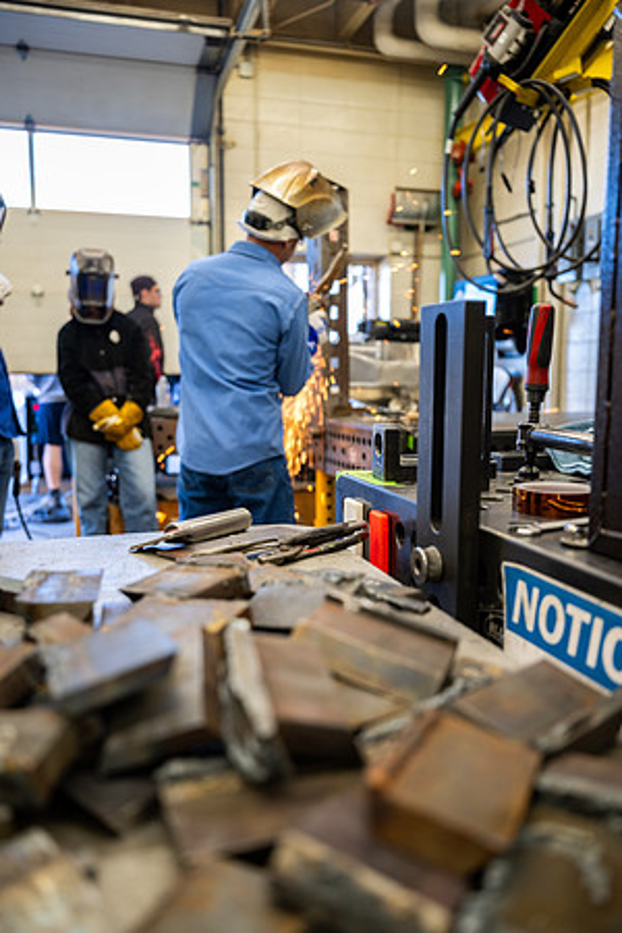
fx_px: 777
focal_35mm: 30
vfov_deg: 61.9
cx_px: 311
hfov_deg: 43.6
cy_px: 466
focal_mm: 30
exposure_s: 1/100
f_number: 2.8
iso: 320
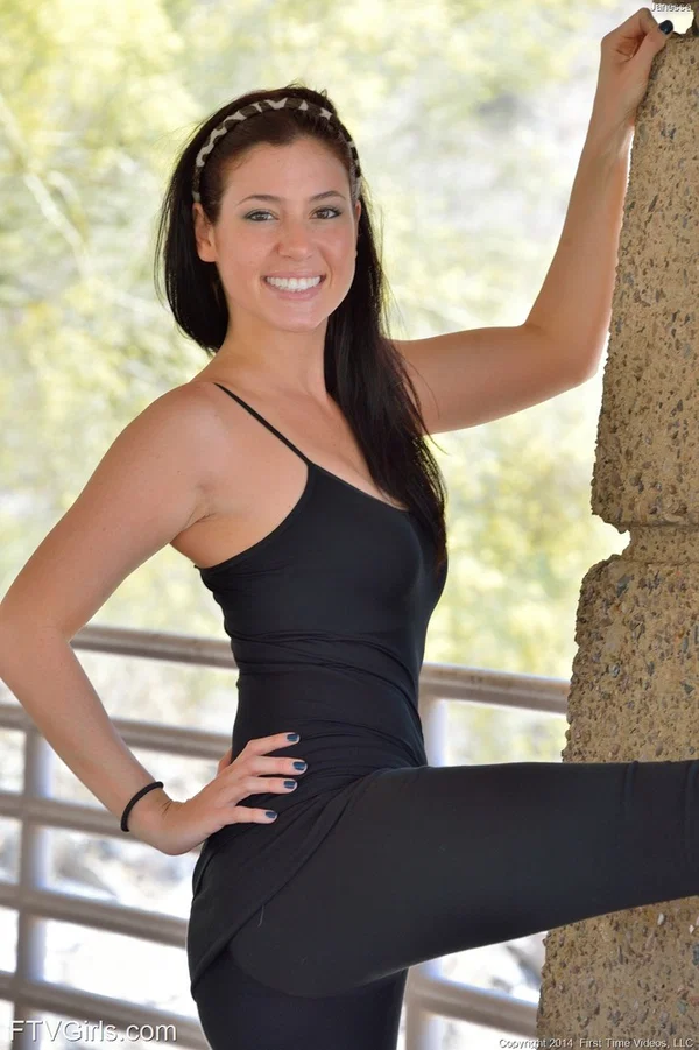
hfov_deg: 7.2
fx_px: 5538
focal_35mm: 190
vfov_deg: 10.8
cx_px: 350
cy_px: 525
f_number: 8
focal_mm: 190
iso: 400
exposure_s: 1/125
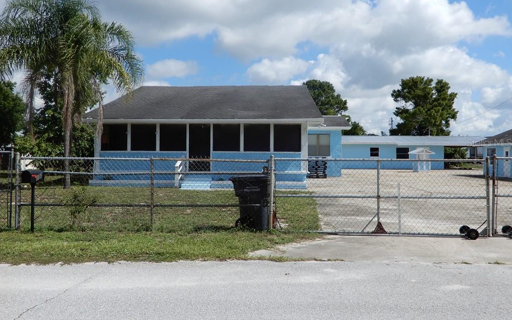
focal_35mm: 32
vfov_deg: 39.4
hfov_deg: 59.7
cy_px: 142
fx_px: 446
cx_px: 257
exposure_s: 1/1250
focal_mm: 5.4
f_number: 3.5
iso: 80
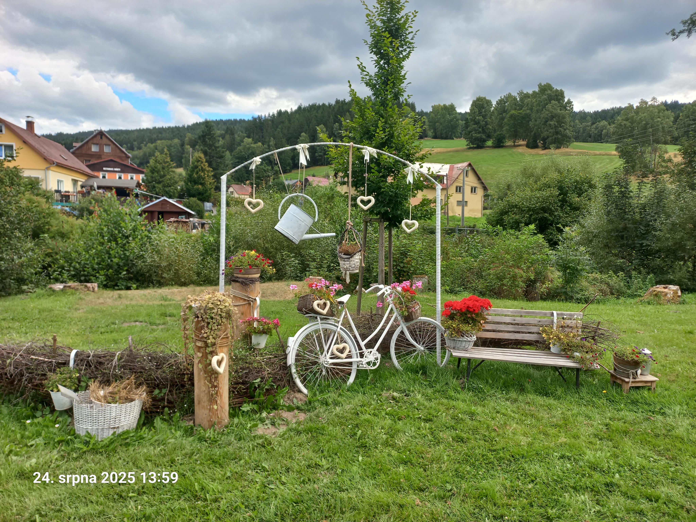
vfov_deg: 54.9
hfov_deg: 69.4
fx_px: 503
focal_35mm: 25
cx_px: 348
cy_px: 261
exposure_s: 1/190
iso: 25
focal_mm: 4.6
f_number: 1.8
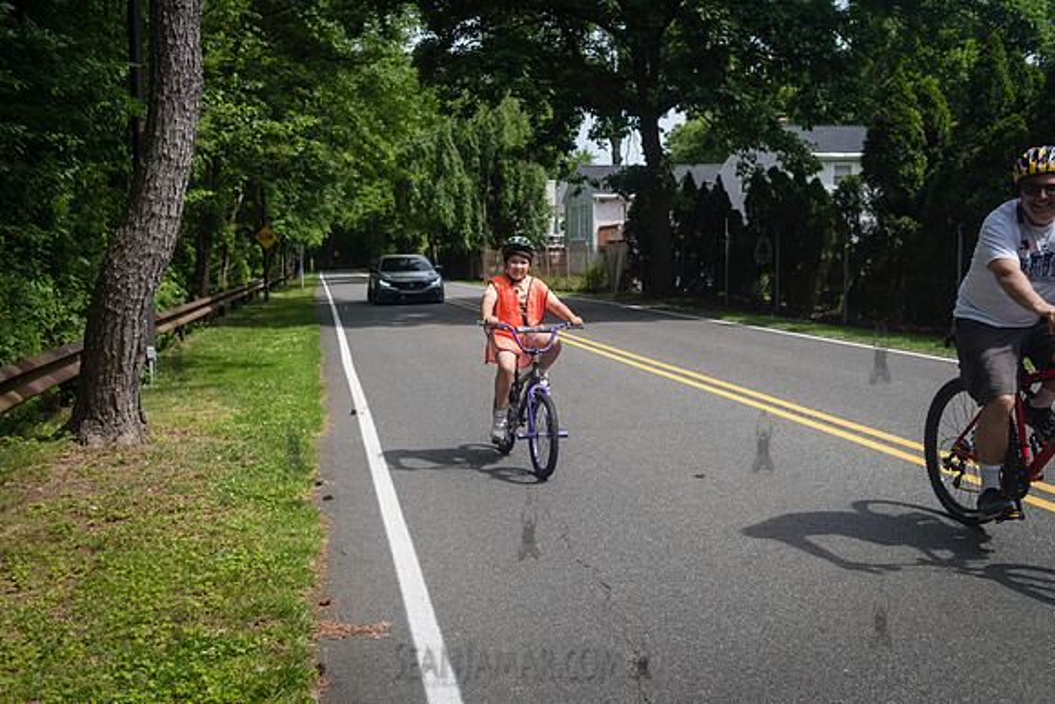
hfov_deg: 54.4
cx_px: 528
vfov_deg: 37.9
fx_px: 1026
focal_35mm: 35
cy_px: 352
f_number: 4
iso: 200
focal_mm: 35
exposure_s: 1/1250
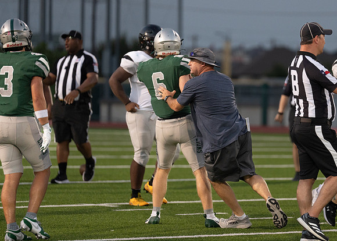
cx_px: 250
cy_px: 112
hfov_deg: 6.9
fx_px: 2801
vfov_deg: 4.9
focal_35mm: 293
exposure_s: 1/1000
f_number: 2.8
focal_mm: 200
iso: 1600
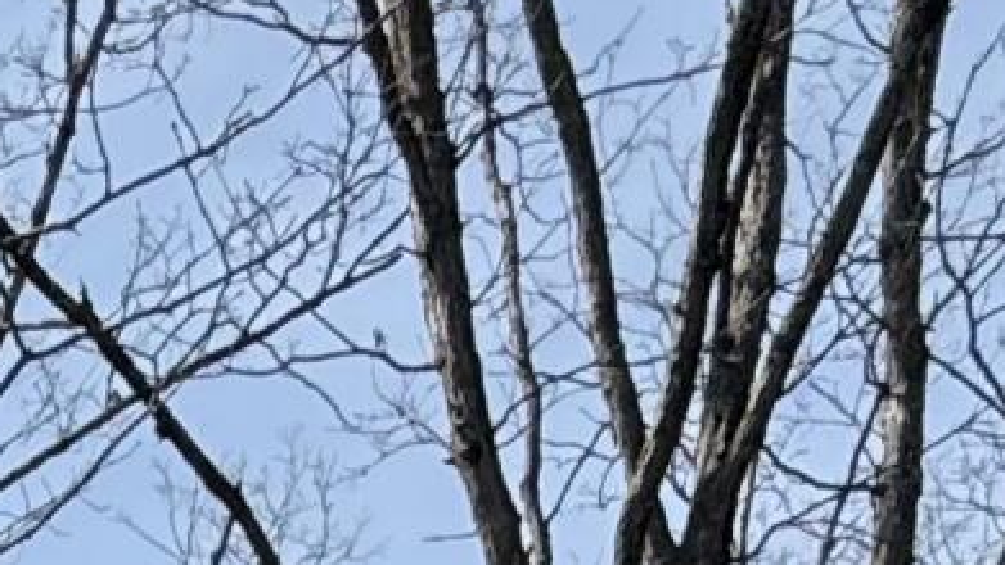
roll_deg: +2.4
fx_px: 3118
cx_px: -545
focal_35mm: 117
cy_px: 2697
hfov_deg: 16.5
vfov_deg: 6.5
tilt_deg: -6.2
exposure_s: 1/985
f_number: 2.2
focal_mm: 2.22
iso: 50
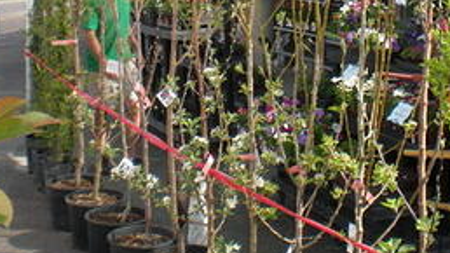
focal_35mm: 75
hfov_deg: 28.0
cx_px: 301
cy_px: 24
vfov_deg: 15.9
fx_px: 895
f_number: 4.6
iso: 89
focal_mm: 6.3
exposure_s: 1/235
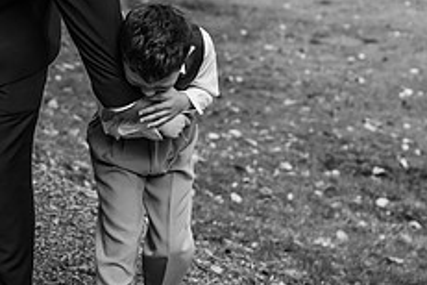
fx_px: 1340
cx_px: 181
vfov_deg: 12.1
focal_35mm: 113
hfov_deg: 18.1
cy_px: 55
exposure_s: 1/500
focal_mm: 45
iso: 200
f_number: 3.2
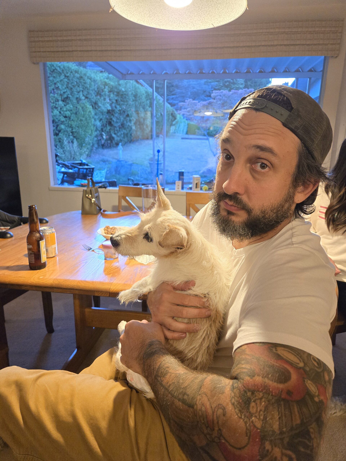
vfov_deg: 73.9
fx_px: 307
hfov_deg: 58.9
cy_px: 230
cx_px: 173
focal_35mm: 23
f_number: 1.8
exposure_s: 1/120
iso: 800
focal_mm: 5.4
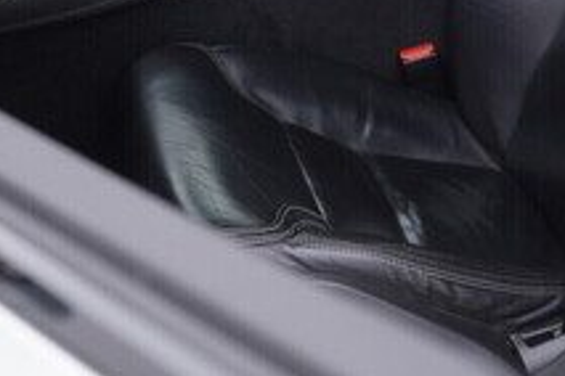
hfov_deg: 21.6
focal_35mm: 93
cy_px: -102
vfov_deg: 14.2
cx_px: 470
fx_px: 1459
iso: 125
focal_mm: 24
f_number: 3.2
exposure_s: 1/50
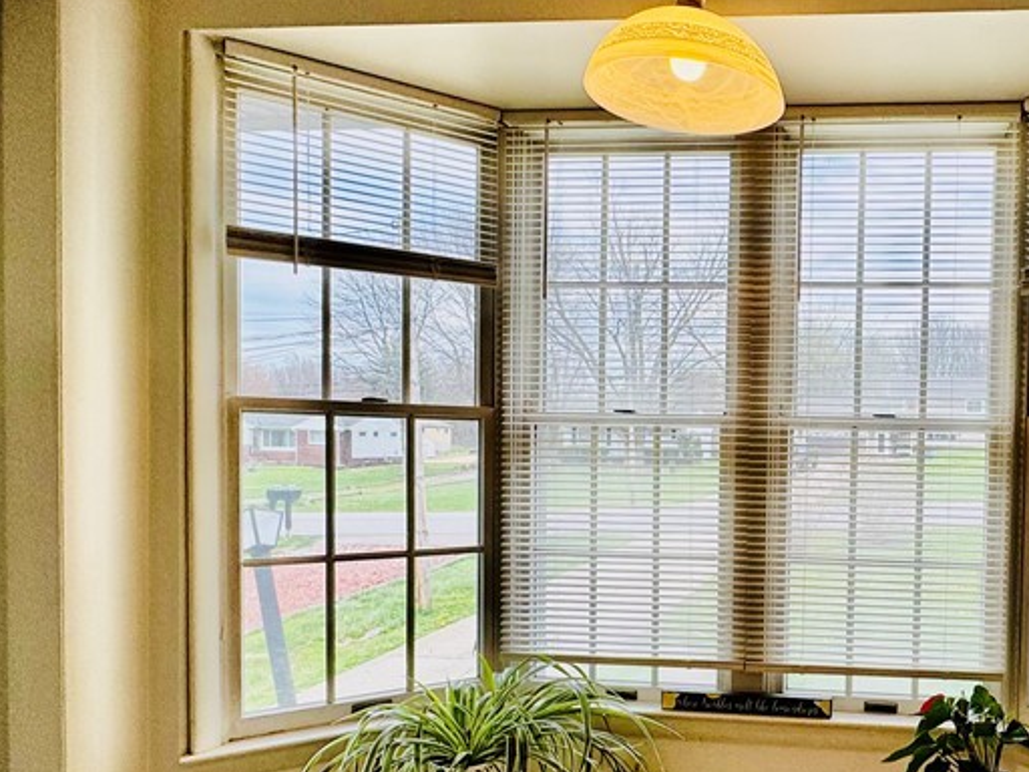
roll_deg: -1.7
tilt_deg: -2.7
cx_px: 856
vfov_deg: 49.3
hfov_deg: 57.5
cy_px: 476
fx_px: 832
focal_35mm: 28
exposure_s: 1/244
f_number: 2.2
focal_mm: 2.22
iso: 40
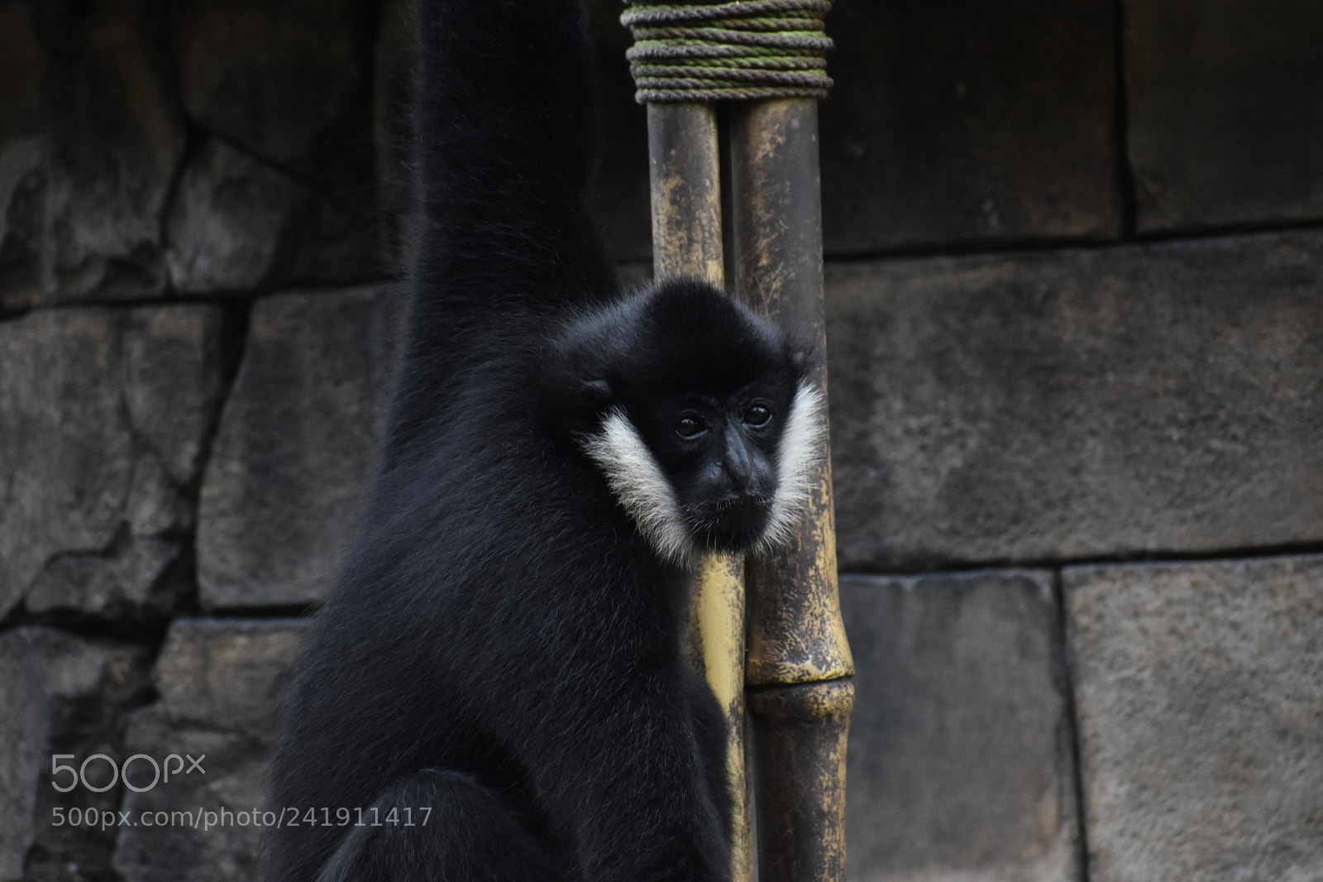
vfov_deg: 3.1
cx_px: 662
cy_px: 441
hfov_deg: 4.6
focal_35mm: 450
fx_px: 16533
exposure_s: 1/200
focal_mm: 300
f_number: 6.3
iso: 1600
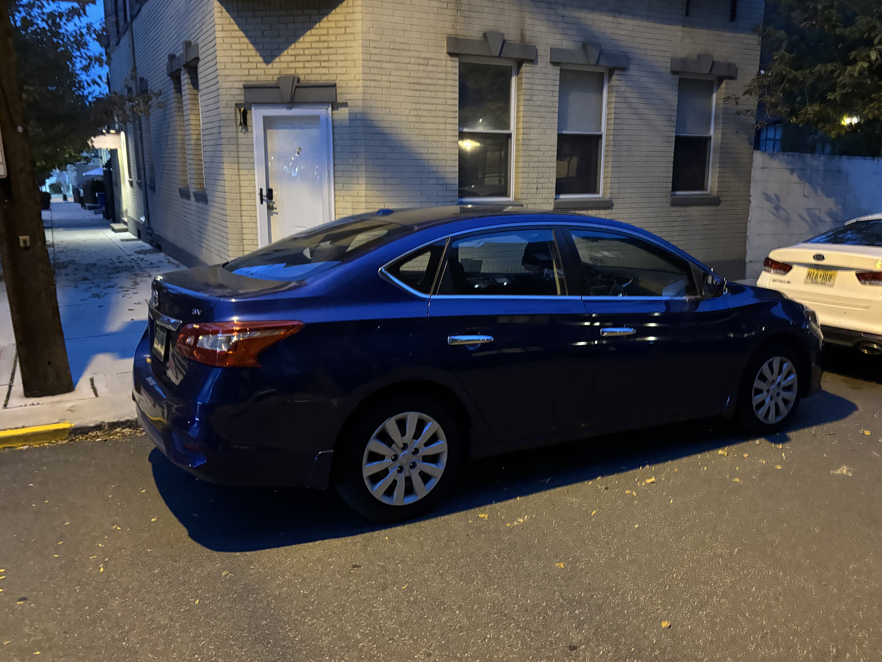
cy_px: 320
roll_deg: -2.2
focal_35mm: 29
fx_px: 739
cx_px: 468
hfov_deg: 61.6
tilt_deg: -9.7
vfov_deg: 48.2
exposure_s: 1/30
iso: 1000
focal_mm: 5.96
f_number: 1.6
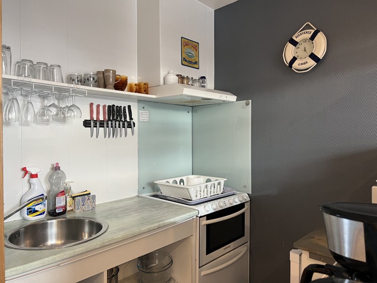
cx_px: 188
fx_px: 283
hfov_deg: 67.3
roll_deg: +0.4
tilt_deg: -1.2
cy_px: 142
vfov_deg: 53.1
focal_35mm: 26
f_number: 1.5
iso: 80
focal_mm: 5.7
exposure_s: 1/50
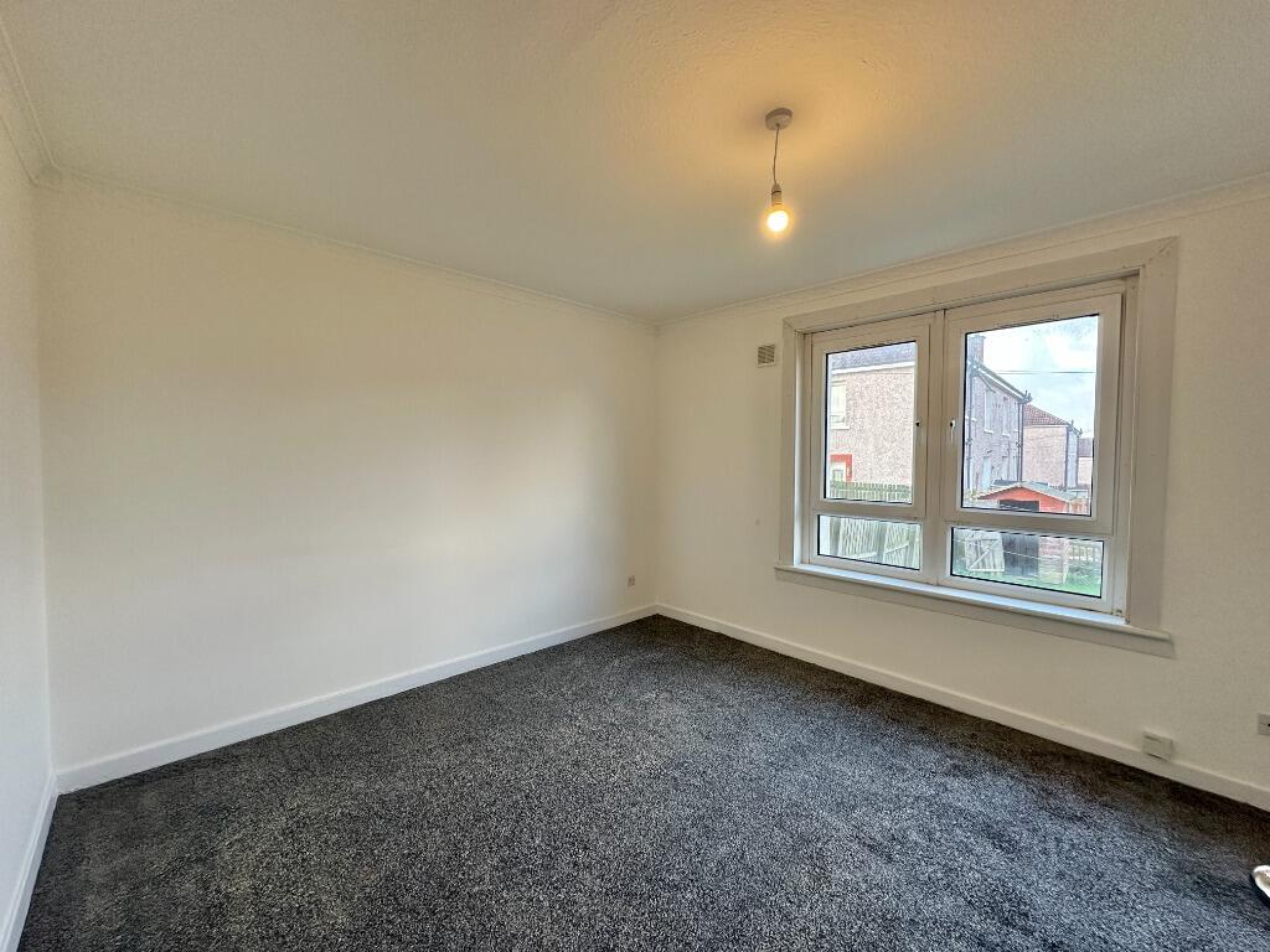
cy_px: 476
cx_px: 635
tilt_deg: -1.5
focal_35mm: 14
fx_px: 514
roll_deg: +0.4
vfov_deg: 85.7
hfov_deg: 102.1
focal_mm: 2.22
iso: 125
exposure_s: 1/100
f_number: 2.2
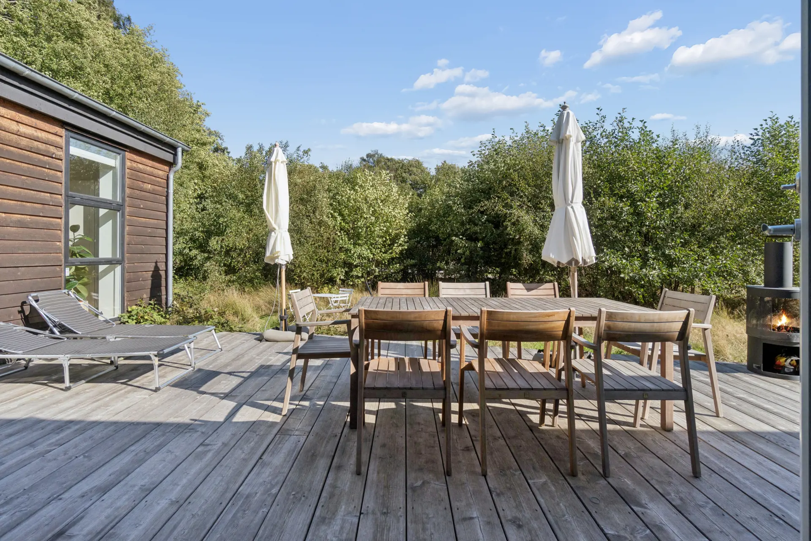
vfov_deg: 72.1
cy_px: 270
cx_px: 406
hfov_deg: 95.0
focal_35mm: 16
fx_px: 372
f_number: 8
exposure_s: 1/640
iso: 200
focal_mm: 11
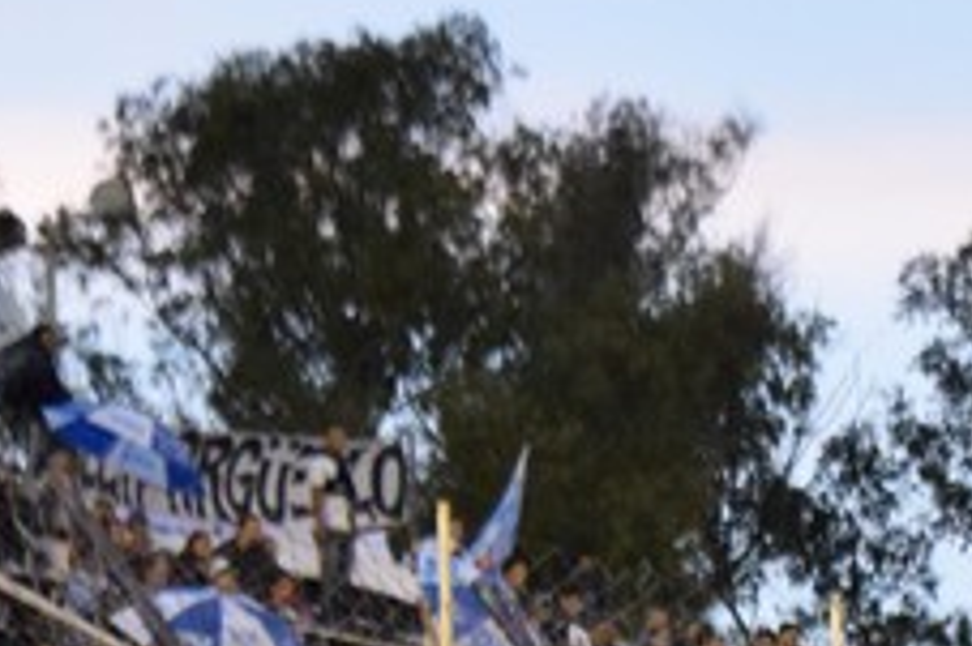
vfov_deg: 5.4
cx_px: 1143
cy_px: 1219
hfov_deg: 8.2
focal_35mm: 250
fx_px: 6745
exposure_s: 1/400
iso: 4000
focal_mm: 42
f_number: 4.8
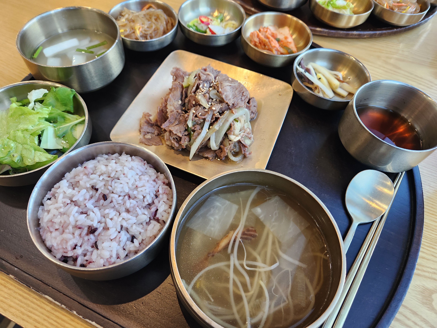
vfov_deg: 58.9
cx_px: 218
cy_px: 164
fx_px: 290
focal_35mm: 23
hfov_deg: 73.9
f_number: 1.8
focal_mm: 5.4
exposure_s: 1/120
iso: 125
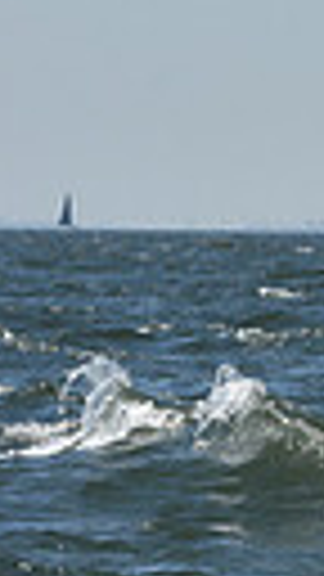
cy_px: -29
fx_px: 9057
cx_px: 1282
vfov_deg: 3.6
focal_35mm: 593
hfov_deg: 2.0
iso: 250
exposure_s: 1/1250
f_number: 8
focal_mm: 125
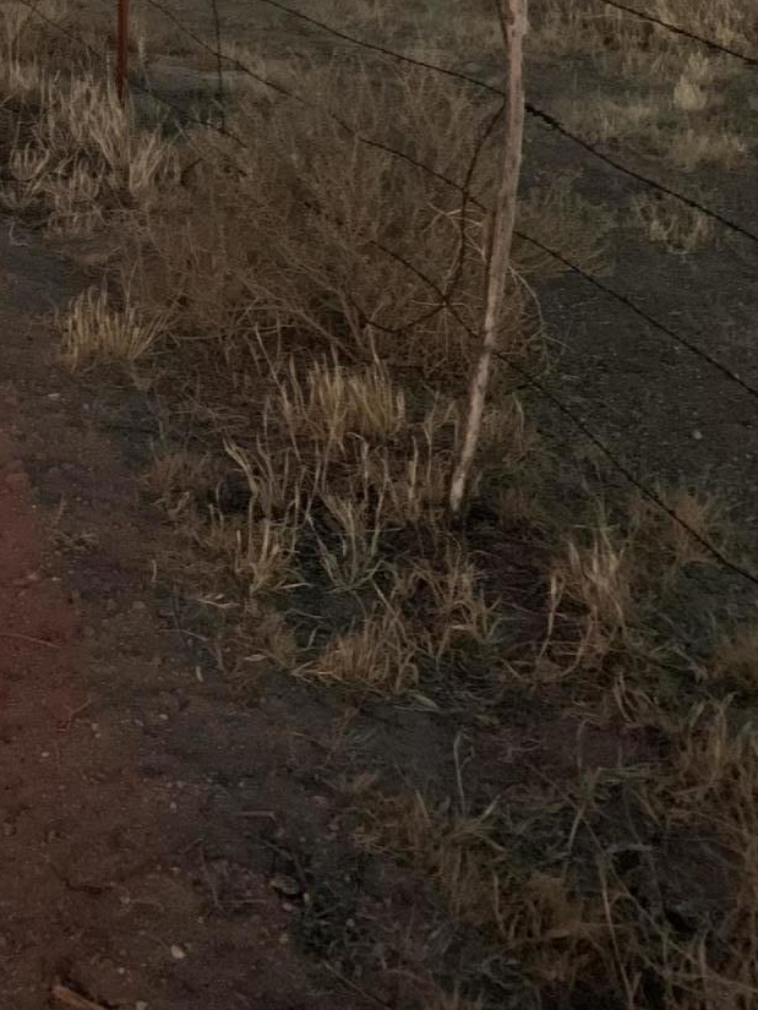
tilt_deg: -3.9
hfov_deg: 21.9
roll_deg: -0.5
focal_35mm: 63
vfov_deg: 28.1
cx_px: -108
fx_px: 1839
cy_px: -87
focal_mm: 4.25
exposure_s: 1/19
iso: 800
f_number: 1.8
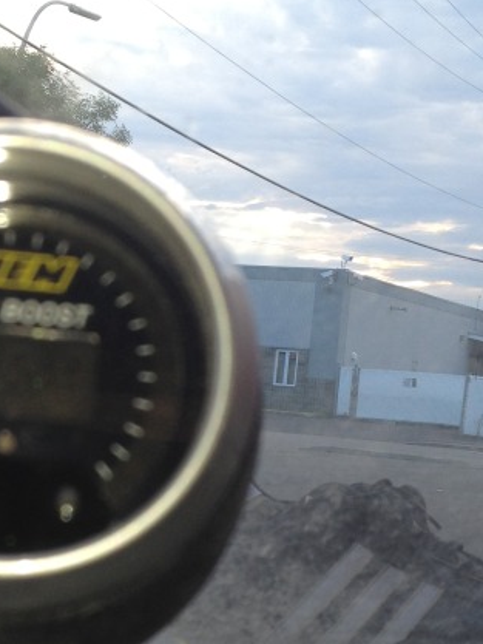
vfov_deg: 22.5
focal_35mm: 86
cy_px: 483
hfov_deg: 17.1
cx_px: 116
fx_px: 1599
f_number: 2.4
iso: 64
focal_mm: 4.3
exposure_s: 1/136
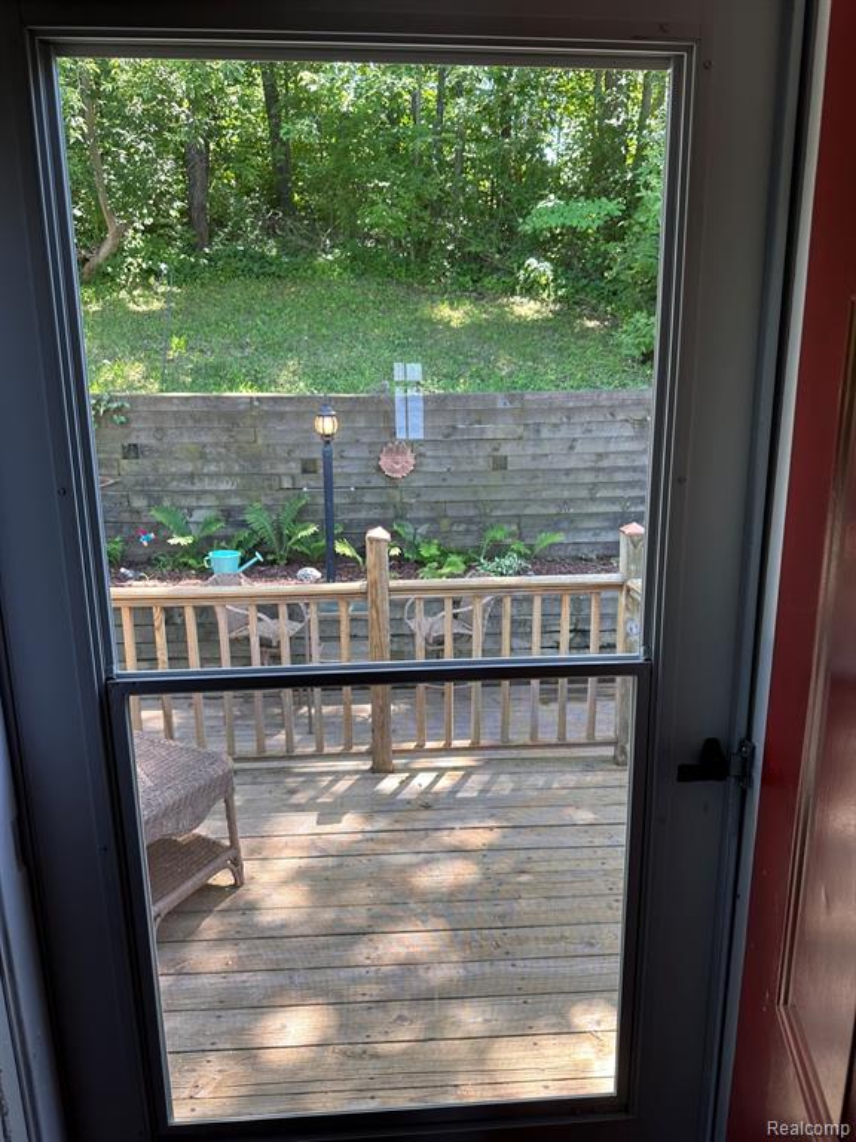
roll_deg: +0.4
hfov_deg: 56.8
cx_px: 428
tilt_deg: -13.1
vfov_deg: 71.6
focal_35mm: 24
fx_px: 791
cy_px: 571
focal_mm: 6.86
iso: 64
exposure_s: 1/120
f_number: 1.78
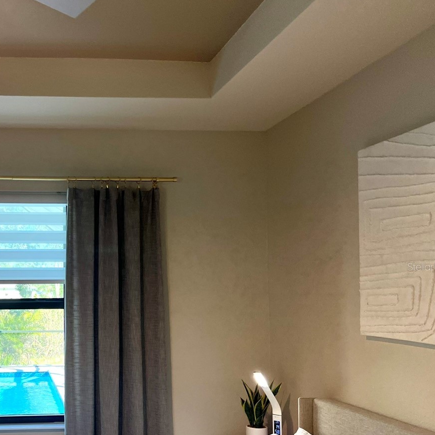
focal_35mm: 42
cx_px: 57
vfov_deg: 39.8
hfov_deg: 37.8
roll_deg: -0.8
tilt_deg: +2.9
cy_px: 266
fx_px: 597
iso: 40
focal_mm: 5.7
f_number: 1.5
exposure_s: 1/120
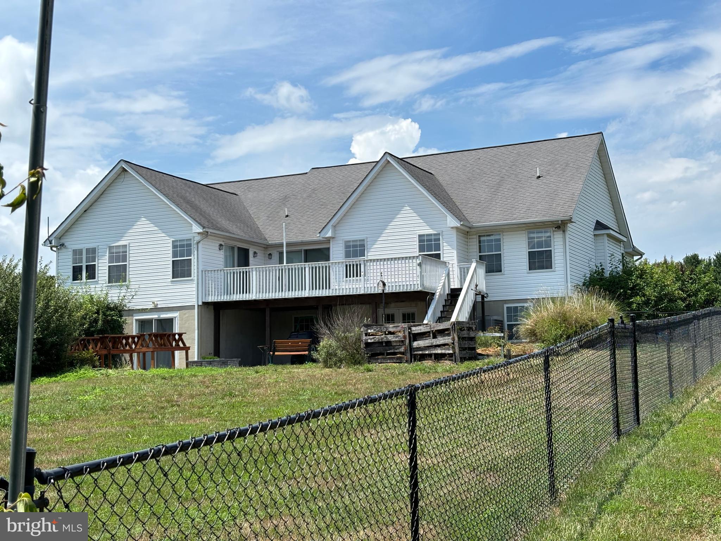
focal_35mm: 52
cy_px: 270
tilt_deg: +8.2
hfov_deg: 36.8
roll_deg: +0.7
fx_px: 1083
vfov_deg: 28.0
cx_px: 360
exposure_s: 1/1543
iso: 32
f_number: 1.6
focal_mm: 5.96
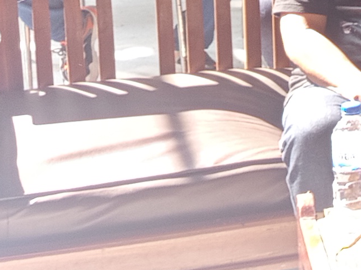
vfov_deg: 9.8
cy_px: -94
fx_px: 1543
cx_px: 990
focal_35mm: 148
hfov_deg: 10.5
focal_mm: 5.24
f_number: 1.7
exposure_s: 1/100
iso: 155
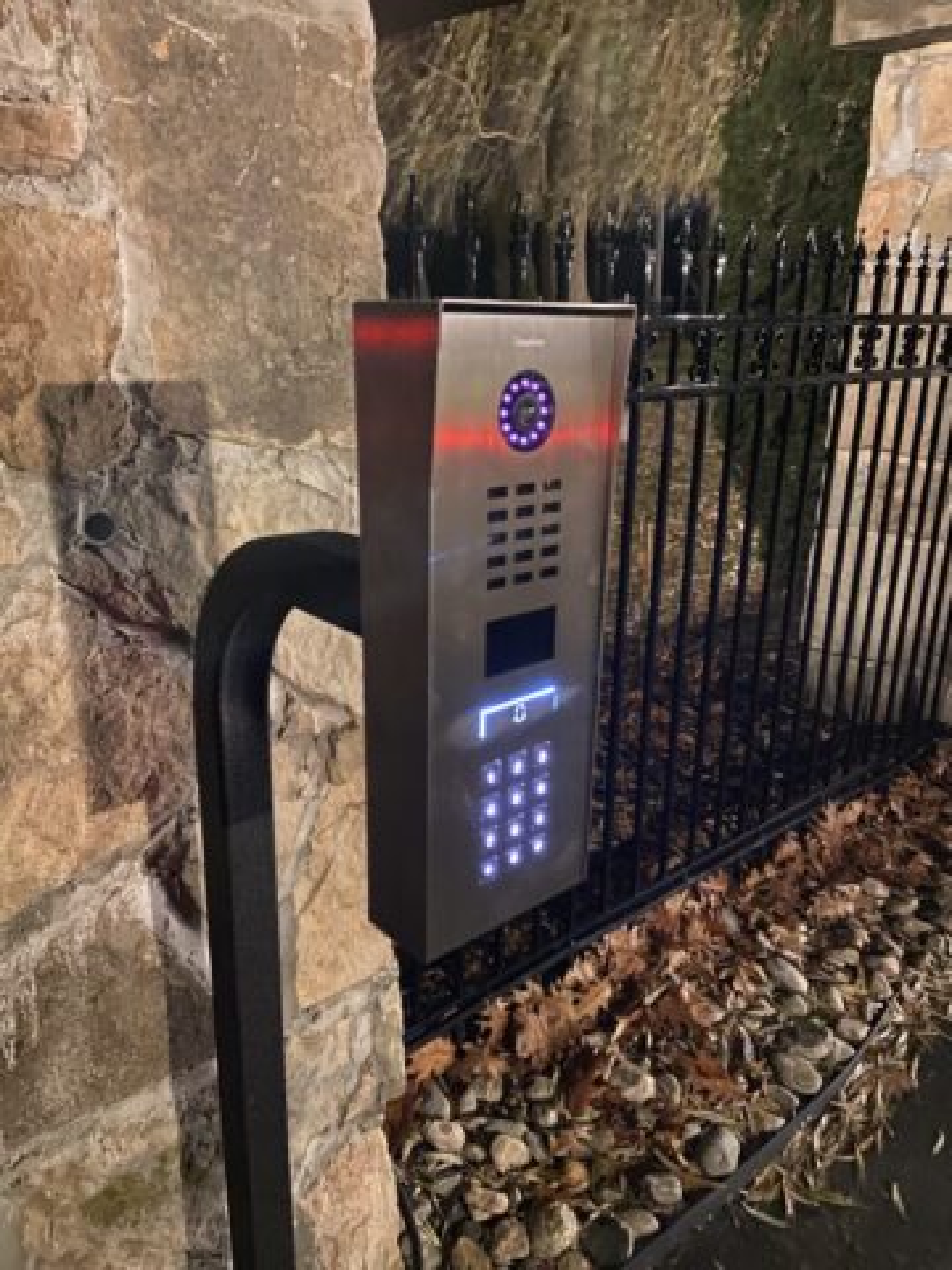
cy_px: 635
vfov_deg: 67.3
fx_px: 953
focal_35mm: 26
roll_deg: -0.7
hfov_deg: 53.1
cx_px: 476
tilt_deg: -18.4
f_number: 1.8
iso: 800
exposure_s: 1/8
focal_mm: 4.25
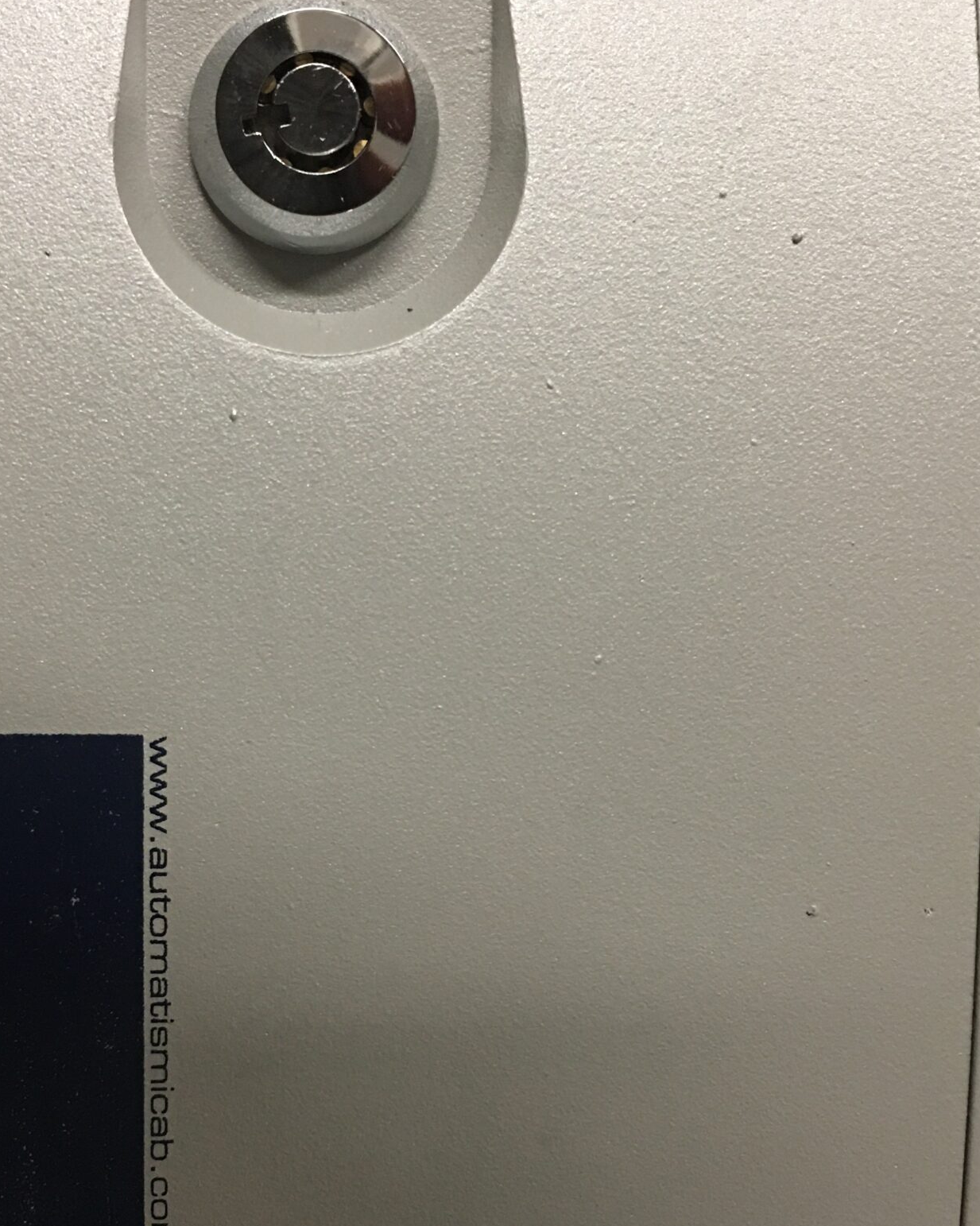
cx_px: 351
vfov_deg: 39.5
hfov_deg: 31.9
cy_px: 678
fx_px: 1705
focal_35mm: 47
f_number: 2.2
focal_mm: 4.15
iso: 80
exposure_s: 1/10
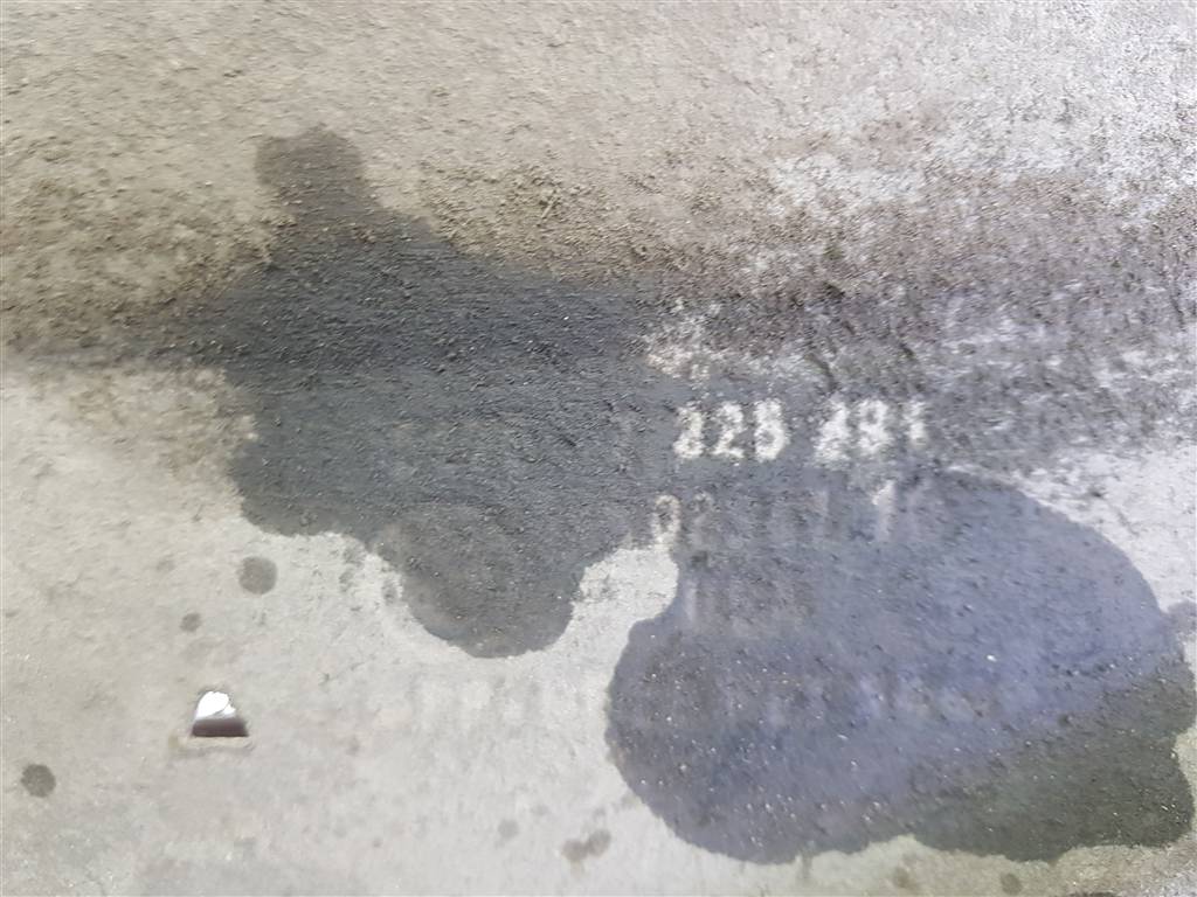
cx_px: 598
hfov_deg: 67.3
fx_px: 899
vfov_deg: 53.1
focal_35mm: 26
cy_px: 448
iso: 160
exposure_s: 1/33
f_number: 1.7
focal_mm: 4.2
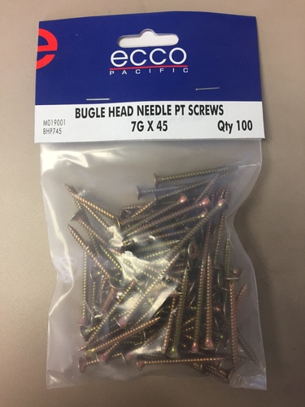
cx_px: 152
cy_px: 204
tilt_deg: -88.3
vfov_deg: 61.7
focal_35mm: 29
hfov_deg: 48.2
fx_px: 341
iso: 64
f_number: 2.2
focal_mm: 4.15
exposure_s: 1/33
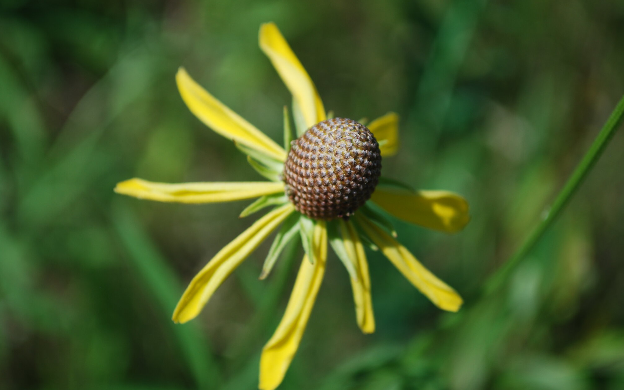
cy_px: 204
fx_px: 1437
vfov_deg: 15.5
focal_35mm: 85
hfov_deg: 24.5
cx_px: 312
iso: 110
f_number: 5.6
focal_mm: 55
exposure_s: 1/125
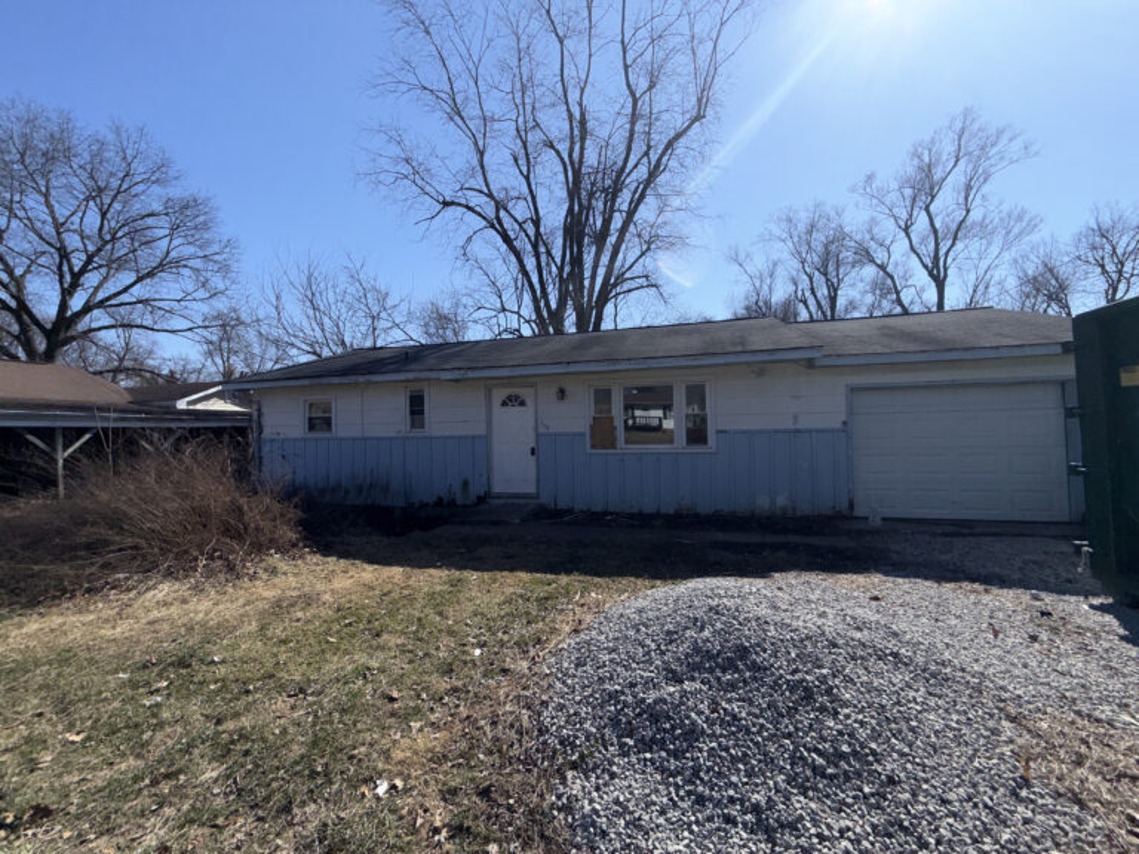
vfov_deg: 85.7
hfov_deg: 102.1
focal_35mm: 14
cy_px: 427
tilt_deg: +1.8
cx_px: 570
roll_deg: +3.0
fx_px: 461
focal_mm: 2.22
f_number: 2.2
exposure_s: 1/2165
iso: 16
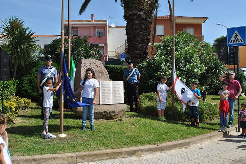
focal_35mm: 44
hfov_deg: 44.9
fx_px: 297
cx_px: 123
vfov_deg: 30.9
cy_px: 82
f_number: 9
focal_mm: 29
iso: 100
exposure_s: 1/320
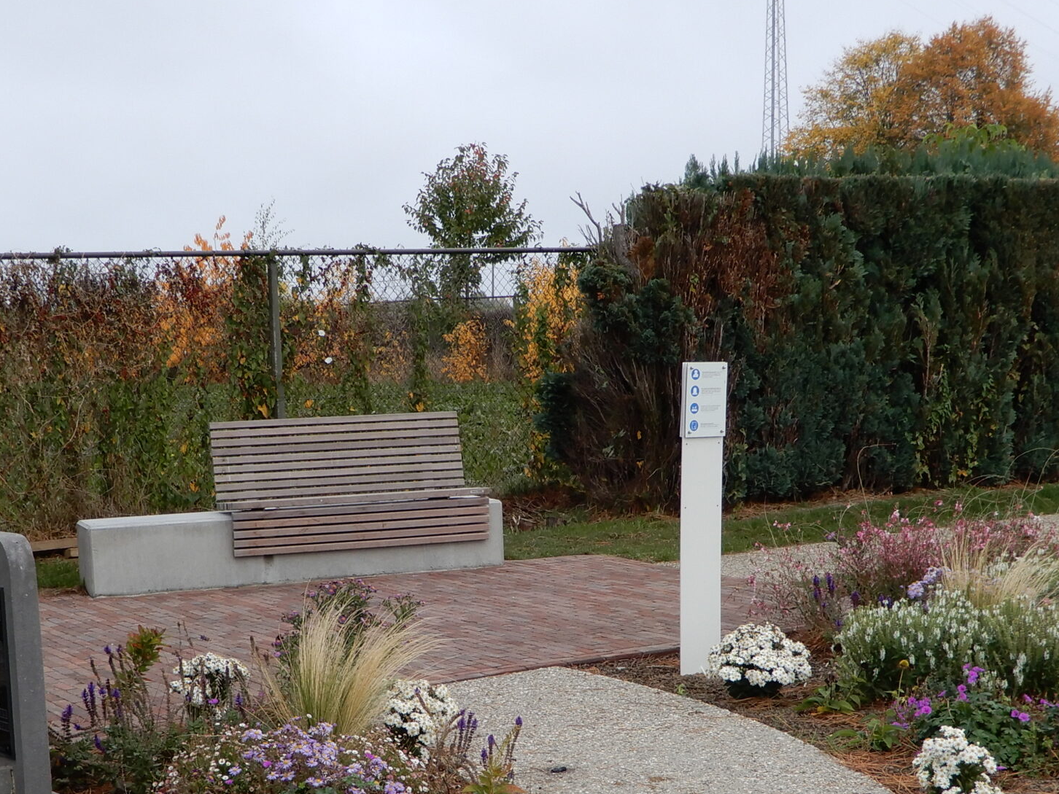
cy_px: 585
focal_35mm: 67
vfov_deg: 21.8
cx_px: 500
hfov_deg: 29.0
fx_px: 2050
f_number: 4
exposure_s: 1/320
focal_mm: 6.8
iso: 80
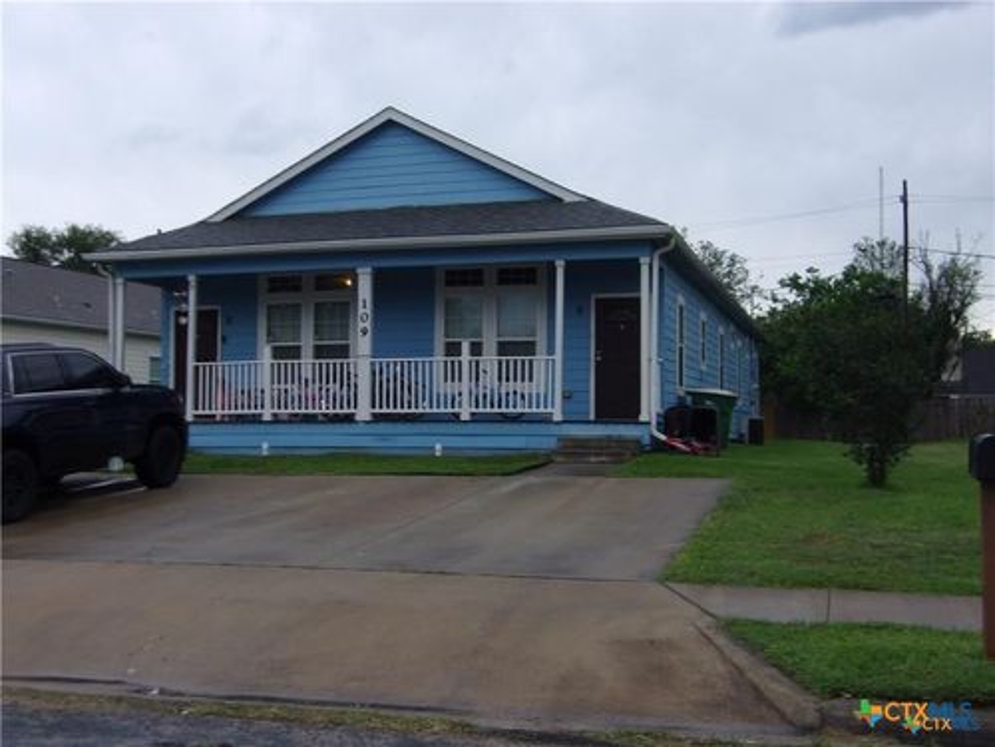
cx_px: 498
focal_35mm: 42
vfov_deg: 34.3
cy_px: 374
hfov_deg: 44.8
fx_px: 1207
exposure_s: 1/45
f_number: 3.7
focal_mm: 7.6
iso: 80
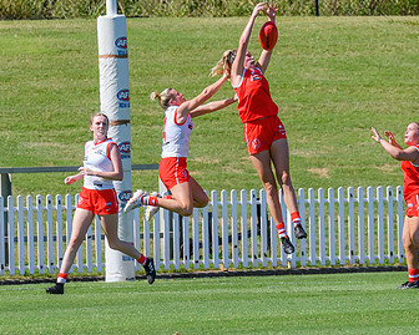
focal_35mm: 880
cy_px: 110
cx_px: 325
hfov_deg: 2.2
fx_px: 10916
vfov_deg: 1.8
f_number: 6.3
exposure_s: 1/2000
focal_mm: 280
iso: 800
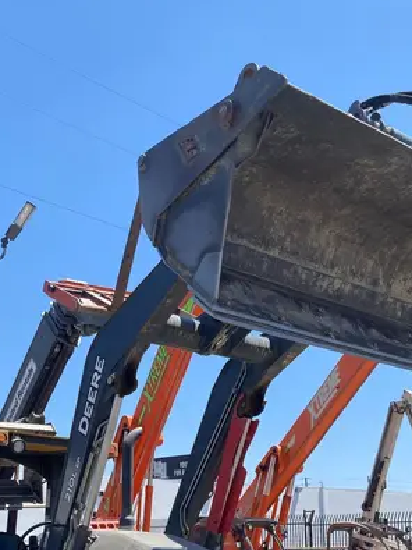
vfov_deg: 34.7
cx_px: 149
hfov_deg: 27.9
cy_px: 495
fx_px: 826
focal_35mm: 52
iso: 20
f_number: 1.8
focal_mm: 3.99
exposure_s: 1/1185
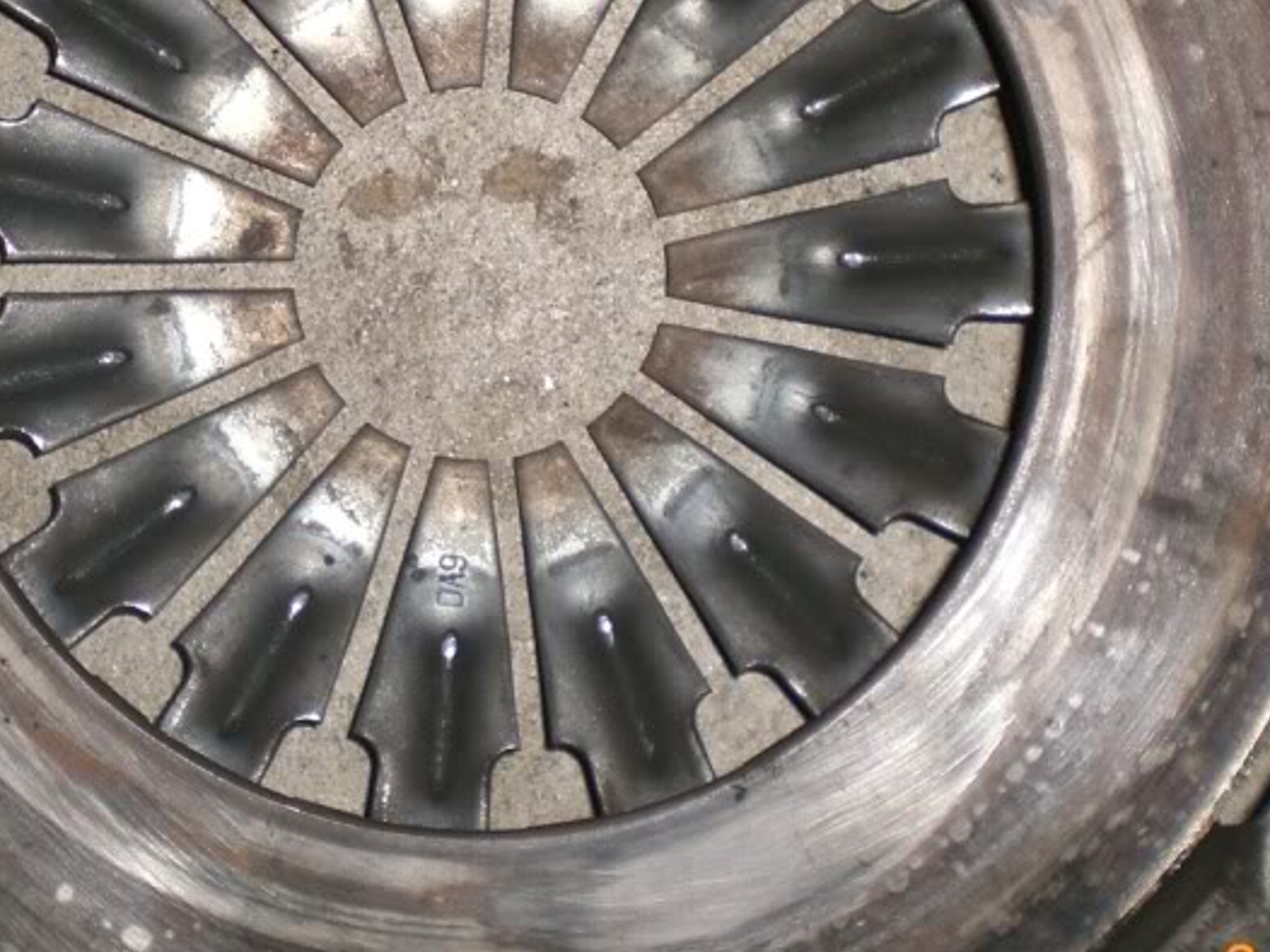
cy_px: 230
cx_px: 480
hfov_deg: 26.3
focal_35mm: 74
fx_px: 2714
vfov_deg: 19.7
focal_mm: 6.3
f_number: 3.1
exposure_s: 1/60
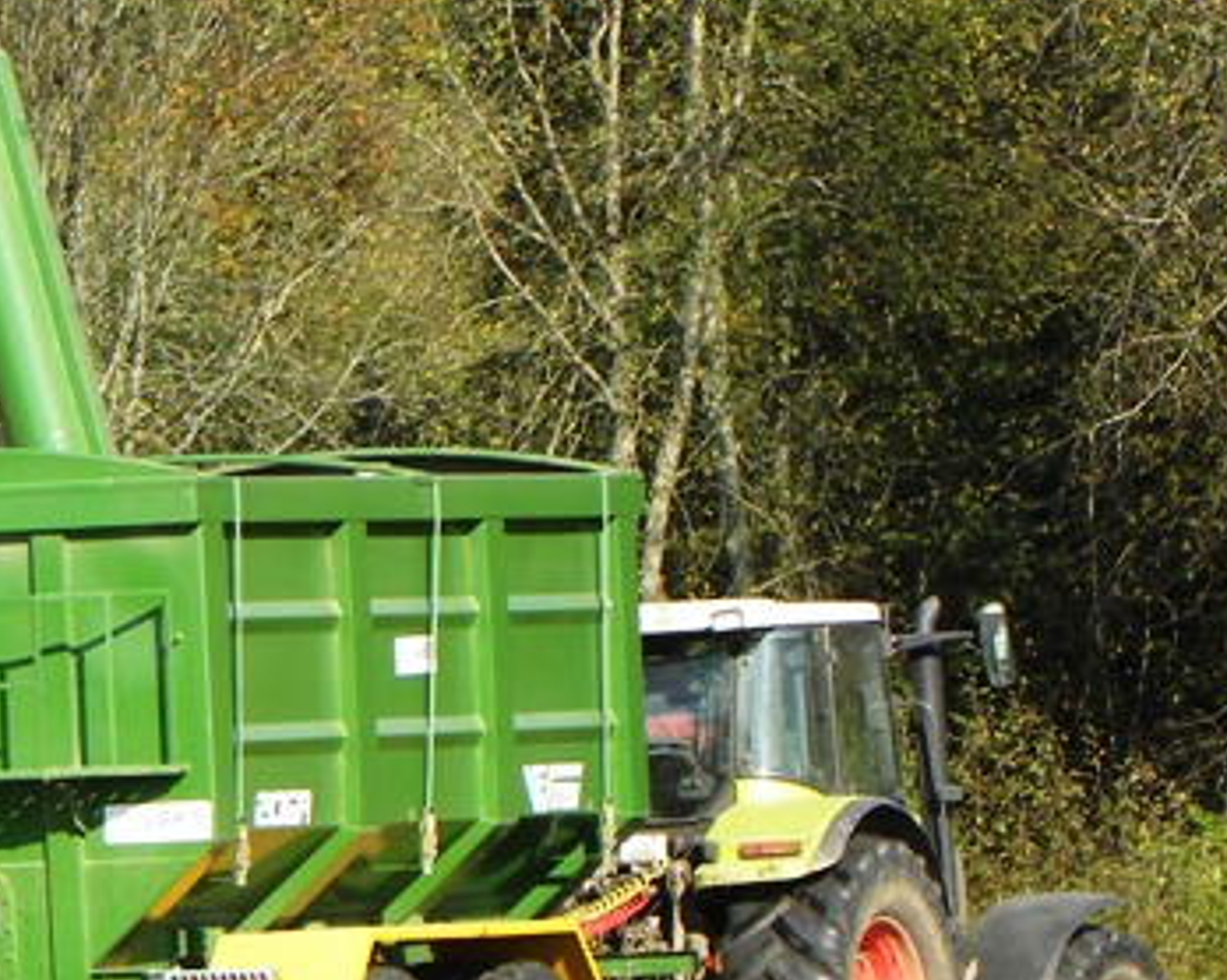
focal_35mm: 529
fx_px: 19200
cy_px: 539
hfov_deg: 3.6
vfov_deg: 2.9
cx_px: -480
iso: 64
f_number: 5.6
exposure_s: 1/169
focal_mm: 32.7
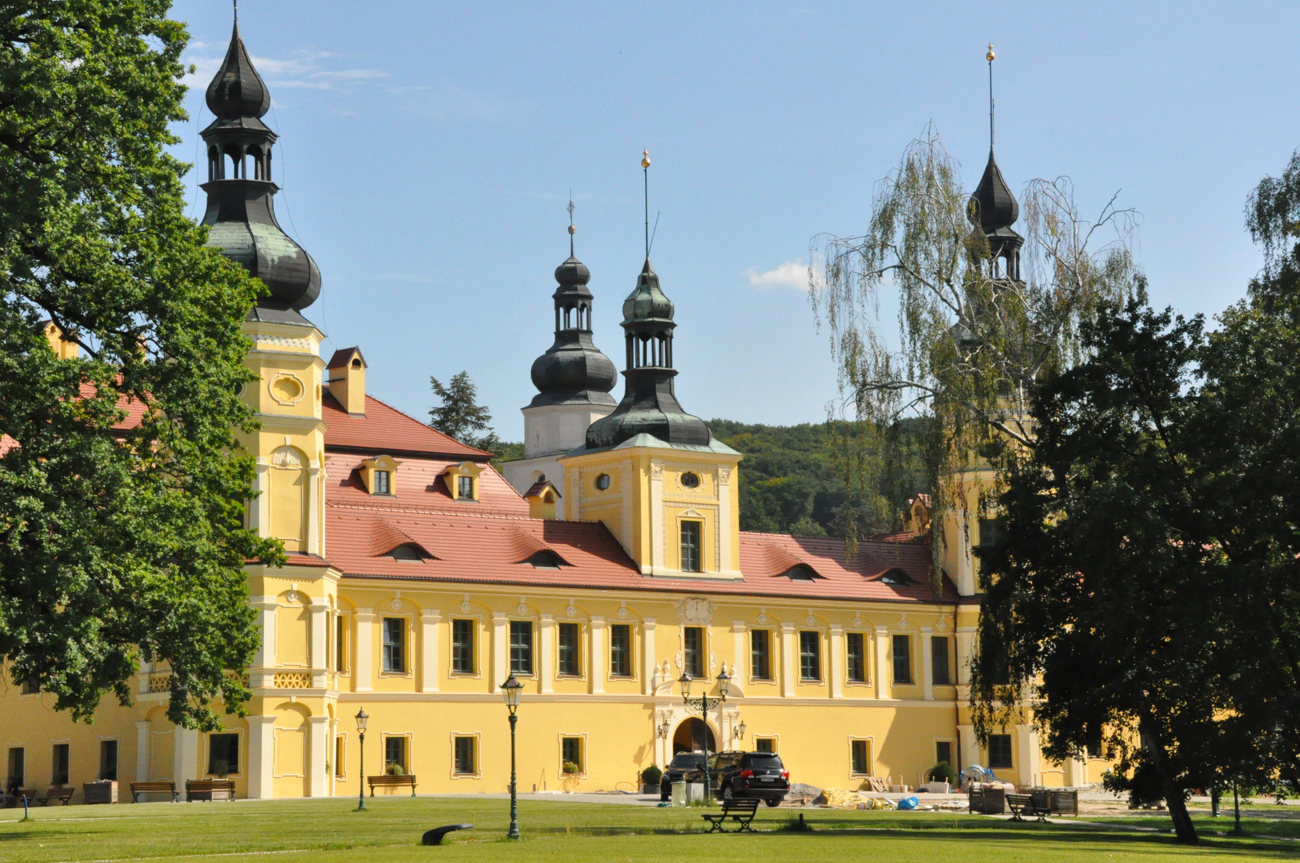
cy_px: 432
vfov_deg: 14.7
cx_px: 650
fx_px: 3354
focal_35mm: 93
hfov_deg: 21.9
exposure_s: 1/1250
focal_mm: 62
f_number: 18
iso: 3200
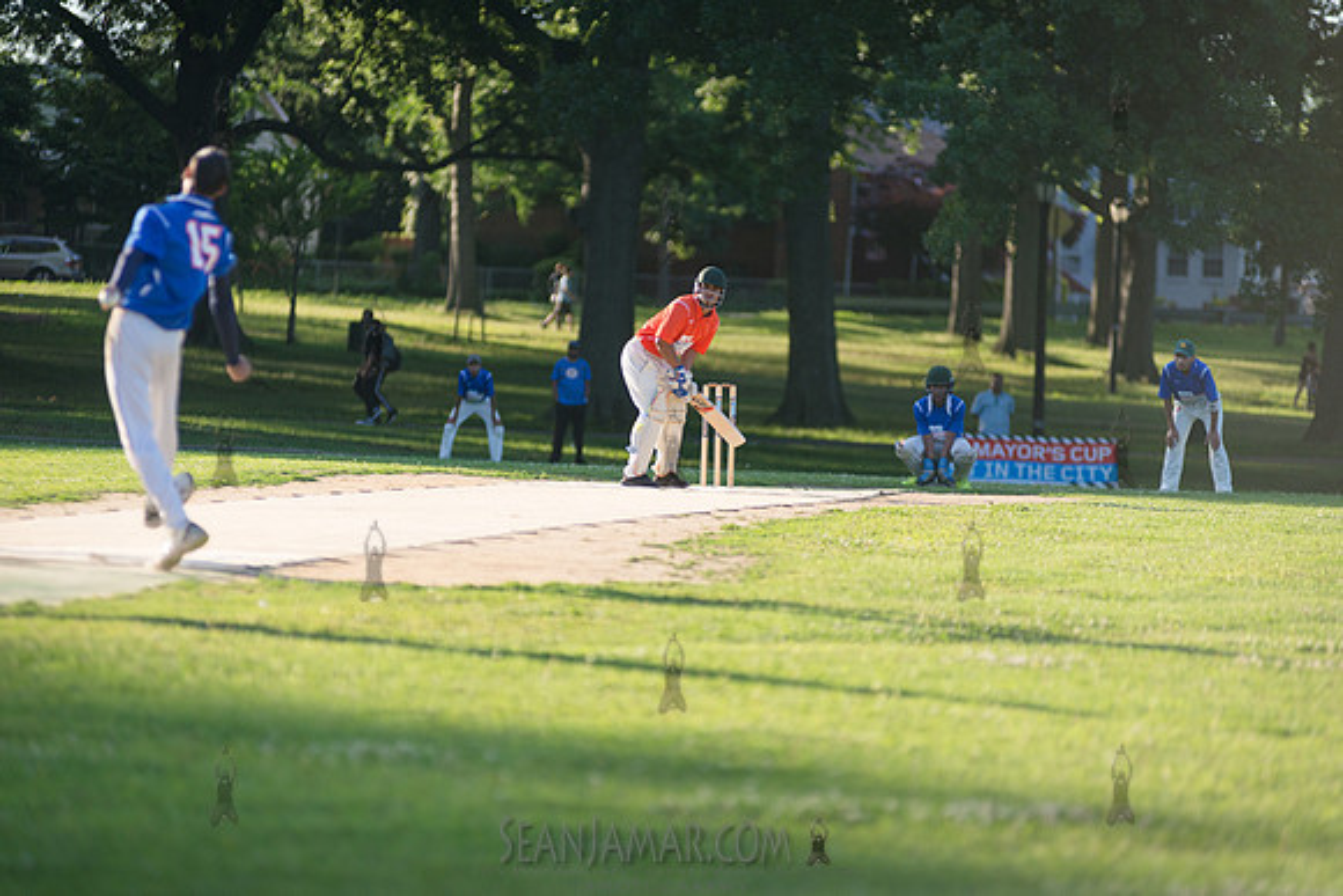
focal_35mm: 200
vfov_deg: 6.9
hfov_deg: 10.3
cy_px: 448
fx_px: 7463
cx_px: 672
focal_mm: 200
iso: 400
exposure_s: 1/3200
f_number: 2.8
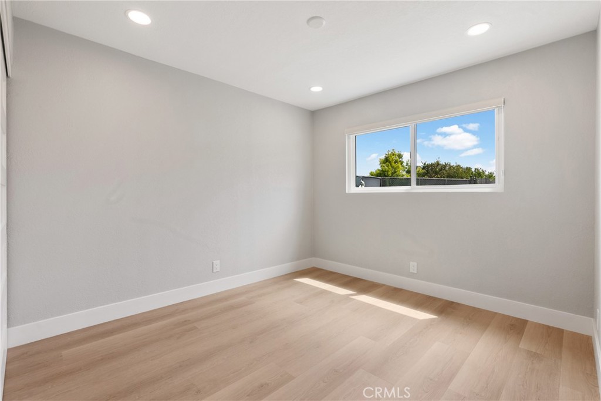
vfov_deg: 73.8
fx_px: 267
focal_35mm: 16
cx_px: 300
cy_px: 200
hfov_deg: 96.7
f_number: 9
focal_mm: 16
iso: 320
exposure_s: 1/80
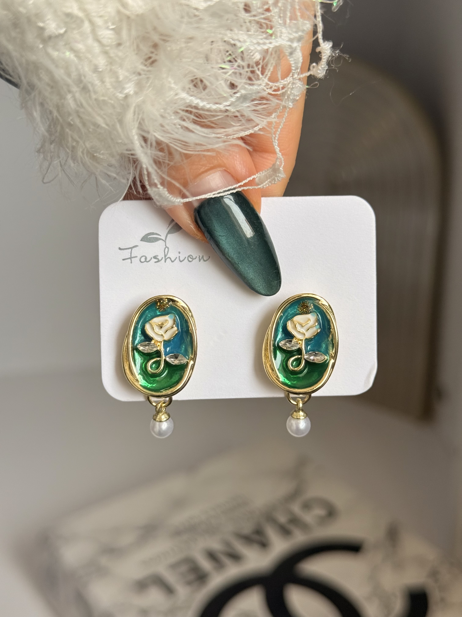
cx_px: 231
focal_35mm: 48
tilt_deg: -25.1
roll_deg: +1.6
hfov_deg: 30.3
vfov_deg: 39.7
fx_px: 854
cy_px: 308
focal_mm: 6.76
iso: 50
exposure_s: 1/177
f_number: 1.78
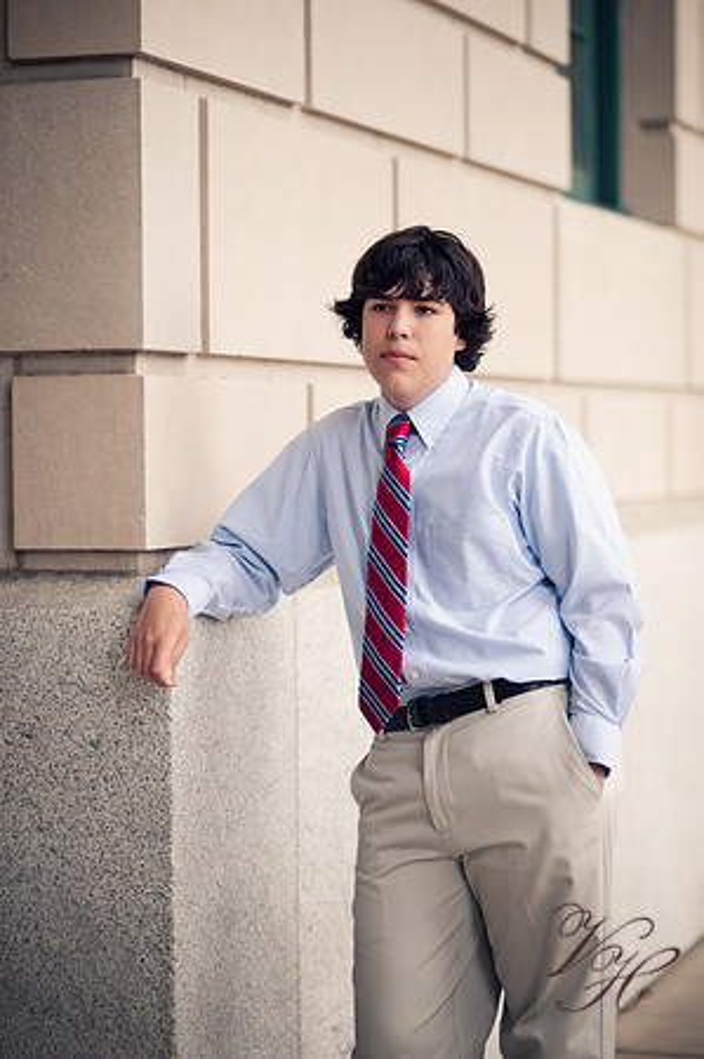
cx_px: 352
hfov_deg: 16.0
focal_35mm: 85
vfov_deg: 23.9
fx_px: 2499
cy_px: 530
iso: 200
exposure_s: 1/250
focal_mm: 85
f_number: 1.8
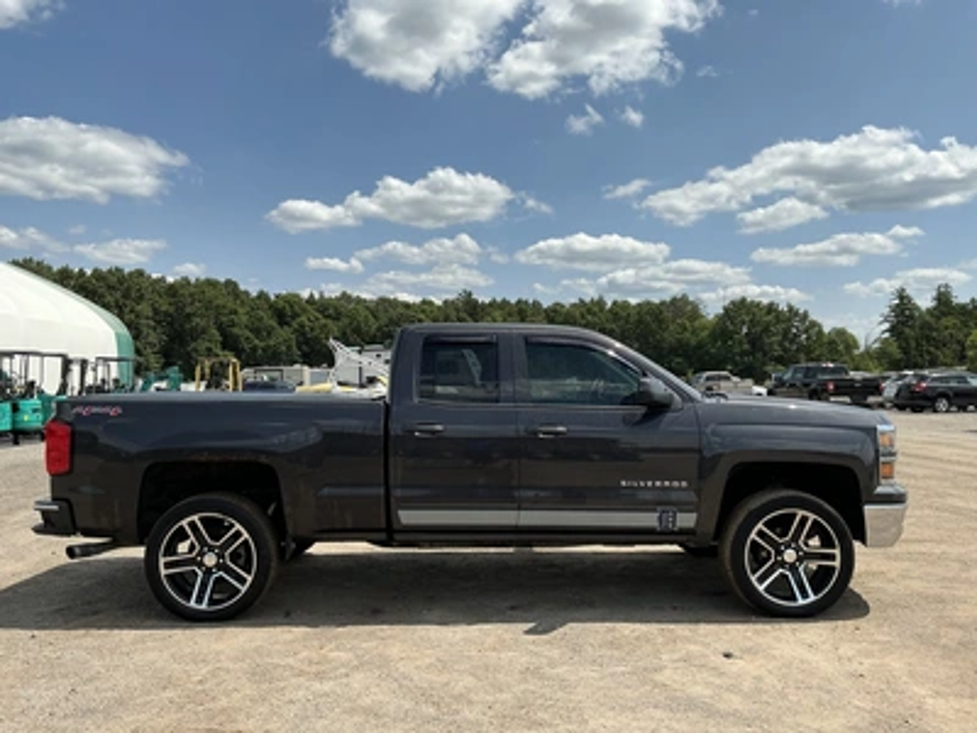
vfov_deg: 49.7
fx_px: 790
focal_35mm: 28
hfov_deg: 63.4
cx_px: 488
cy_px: 366
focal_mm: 3
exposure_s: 1/2320
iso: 25
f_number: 1.8
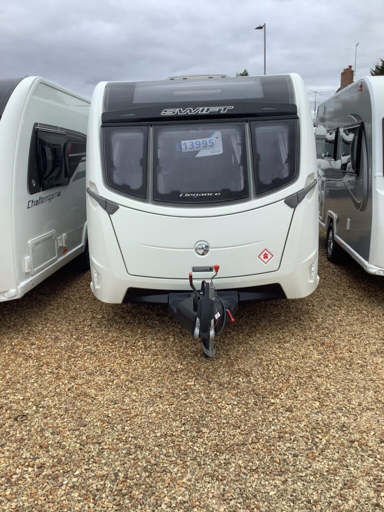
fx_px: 459
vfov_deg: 58.4
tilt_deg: -12.5
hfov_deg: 45.4
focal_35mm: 31
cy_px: 256
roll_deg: +1.1
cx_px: 192
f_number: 2.4
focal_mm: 3.3
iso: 25
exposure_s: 1/356
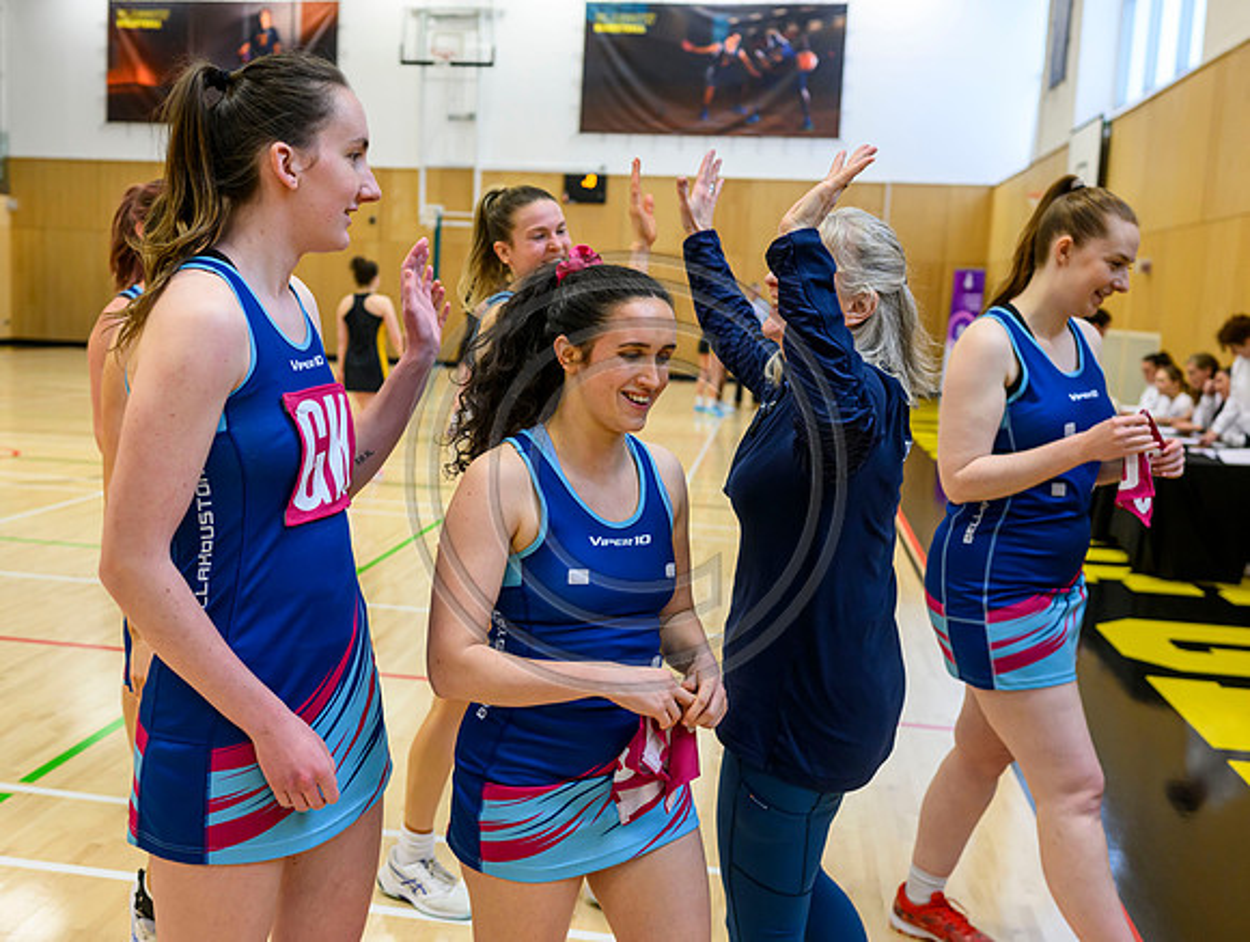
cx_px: 543
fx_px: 1374
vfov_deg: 37.8
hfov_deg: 48.8
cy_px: 471
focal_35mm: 38
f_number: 3.2
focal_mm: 35
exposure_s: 1/800
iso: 2000
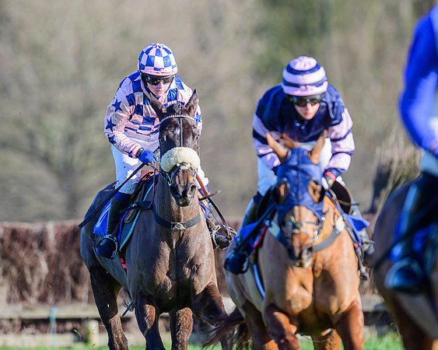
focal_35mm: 528
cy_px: 155
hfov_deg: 3.7
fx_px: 6846
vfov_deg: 2.9
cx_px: 201
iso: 400
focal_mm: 400
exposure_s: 1/2000
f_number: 5
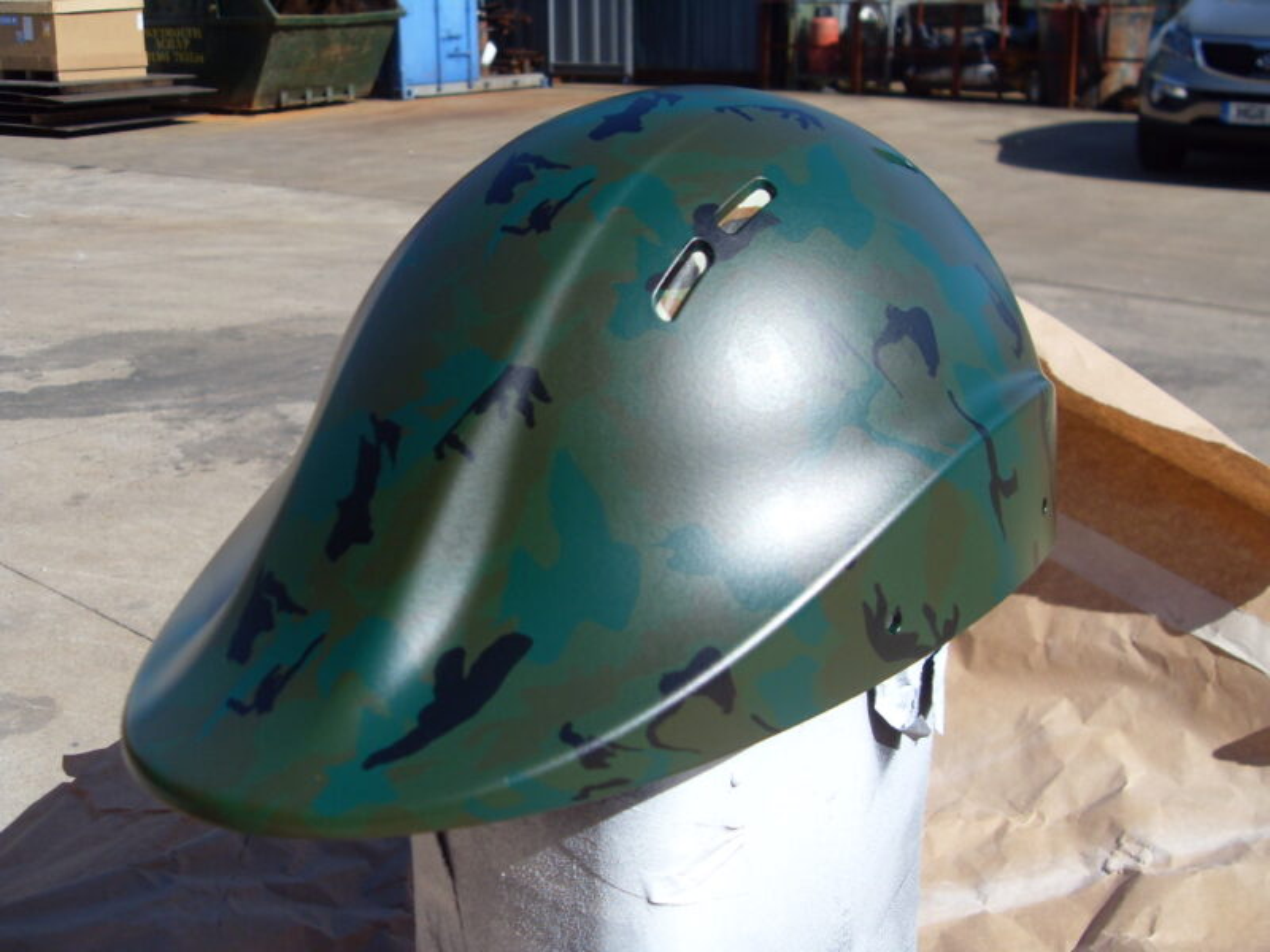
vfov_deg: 40.7
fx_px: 1284
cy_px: 476
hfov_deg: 52.6
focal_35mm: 35
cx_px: 635
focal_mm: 6.3
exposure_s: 1/250
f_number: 7
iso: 80
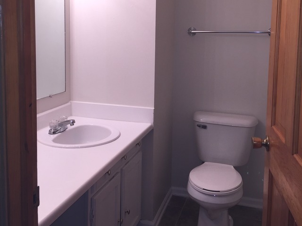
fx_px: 253
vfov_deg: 48.2
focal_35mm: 29
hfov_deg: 61.7
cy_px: 113
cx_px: 151
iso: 32
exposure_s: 1/60
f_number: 2.2
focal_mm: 4.15
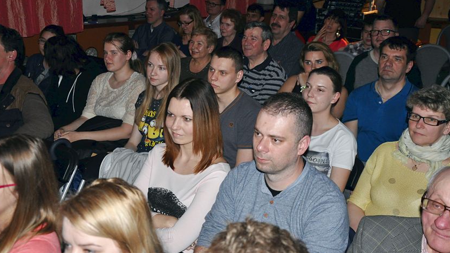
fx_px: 573
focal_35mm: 48
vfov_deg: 24.9
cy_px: 103
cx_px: 222
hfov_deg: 42.9
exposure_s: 1/60
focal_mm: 30
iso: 1000
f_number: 4.2
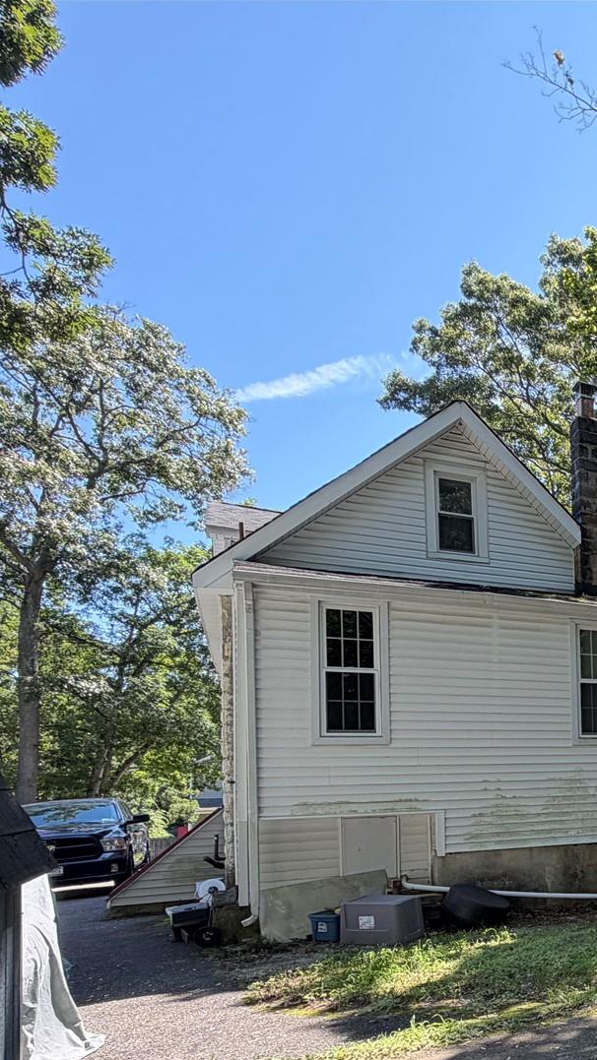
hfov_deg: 29.9
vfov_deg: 63.3
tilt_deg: +1.8
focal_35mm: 29
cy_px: 755
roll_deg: +2.4
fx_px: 816
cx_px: 819
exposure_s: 1/163
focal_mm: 2.22
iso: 64
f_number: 2.2
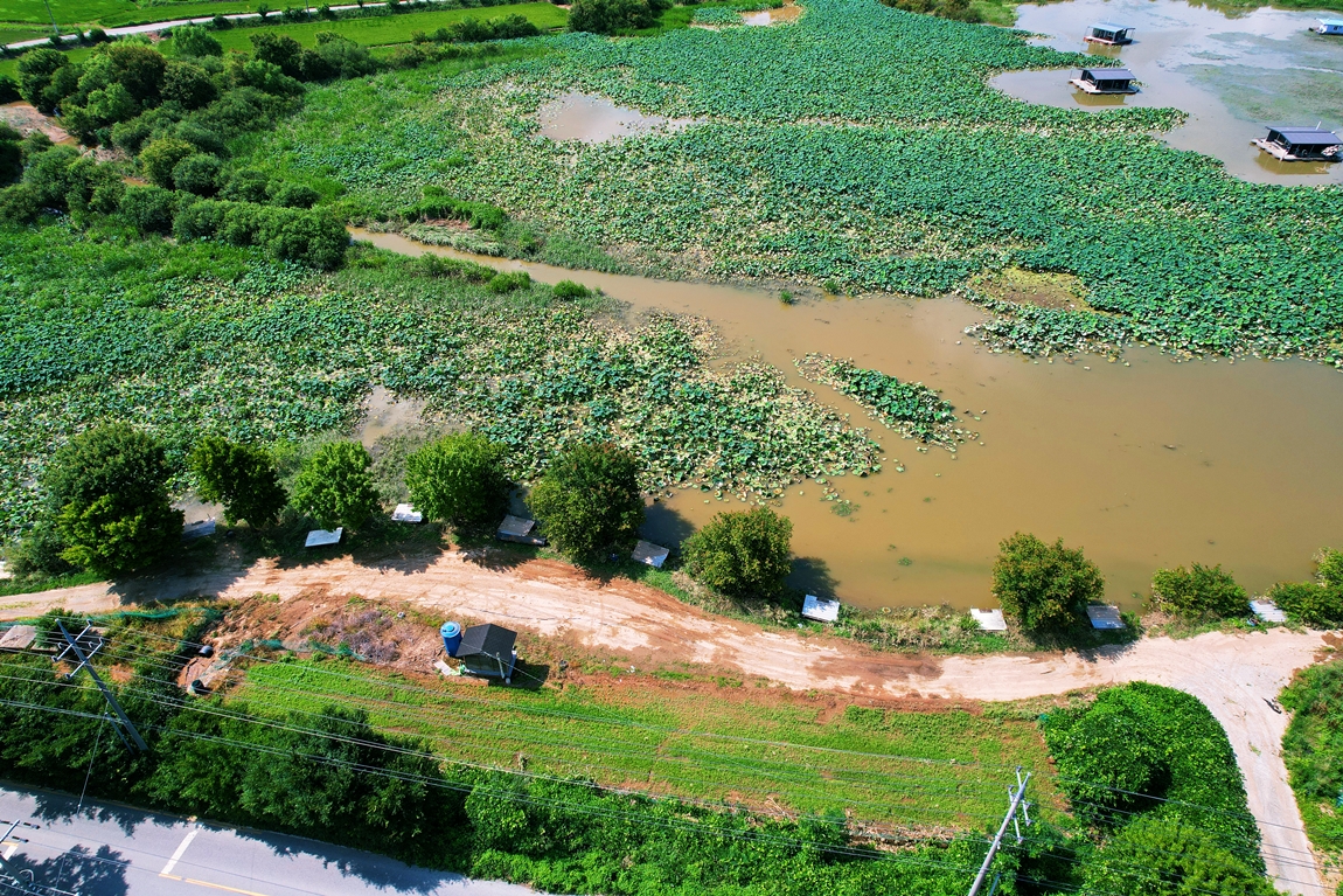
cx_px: 672
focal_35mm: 22
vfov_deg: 57.2
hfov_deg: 78.6
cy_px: 448
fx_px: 821
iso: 100
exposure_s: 1/1500
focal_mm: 8.38
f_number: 2.8
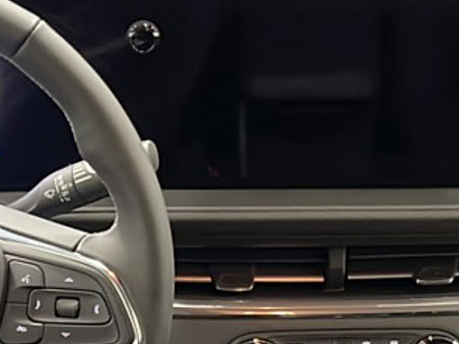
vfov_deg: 16.3
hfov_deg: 22.1
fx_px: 1167
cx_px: 146
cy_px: 373
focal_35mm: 88
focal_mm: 5.1
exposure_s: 1/40
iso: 640
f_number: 1.6
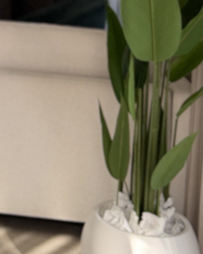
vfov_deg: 18.2
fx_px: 721
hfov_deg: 15.0
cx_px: -90
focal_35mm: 96
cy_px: -102
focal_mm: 6.76
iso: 125
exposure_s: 1/171
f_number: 1.78
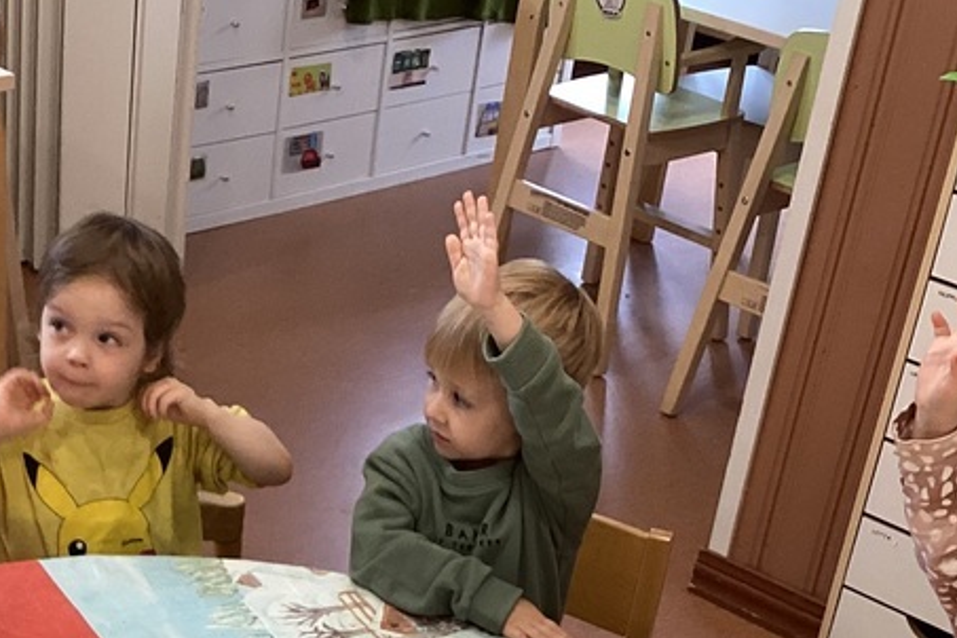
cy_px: 739
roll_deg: -4.7
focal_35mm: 76
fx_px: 2020
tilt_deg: -33.0
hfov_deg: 26.3
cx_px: 240
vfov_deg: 17.2
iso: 125
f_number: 2.4
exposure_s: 1/50
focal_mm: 3.3
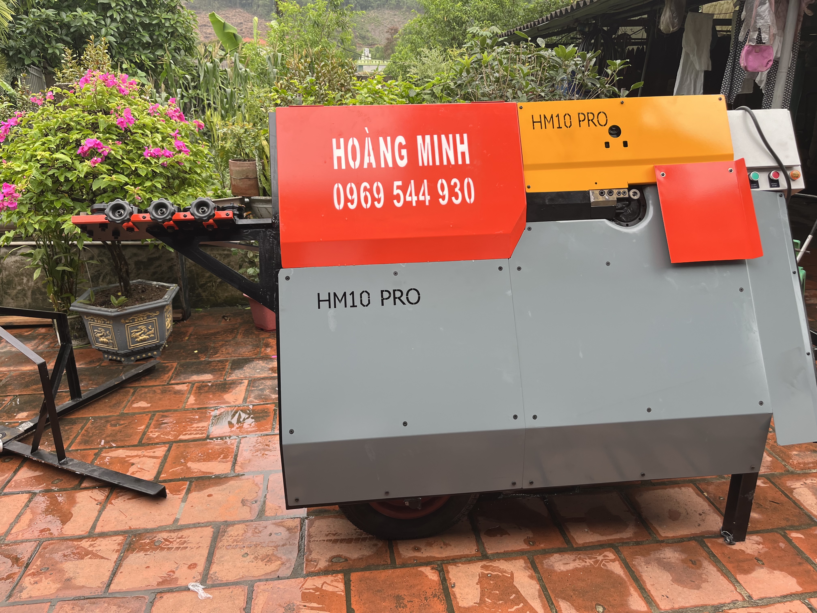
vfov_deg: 53.1
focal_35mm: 26
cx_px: 408
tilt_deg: -19.6
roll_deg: -0.2
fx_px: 614
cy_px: 306
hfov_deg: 67.3
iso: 50
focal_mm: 5.1
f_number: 1.6
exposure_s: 1/345
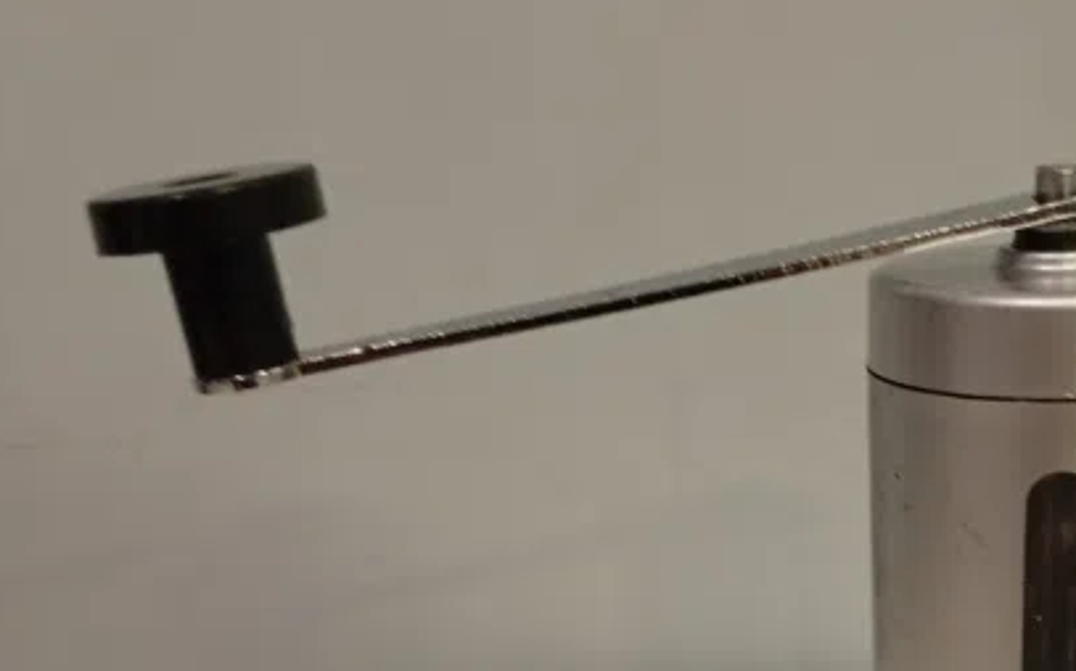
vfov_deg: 27.3
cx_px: 788
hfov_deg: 43.2
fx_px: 1319
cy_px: 629
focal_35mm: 45
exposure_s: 1/33.3
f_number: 1.8
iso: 493
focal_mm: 3.98
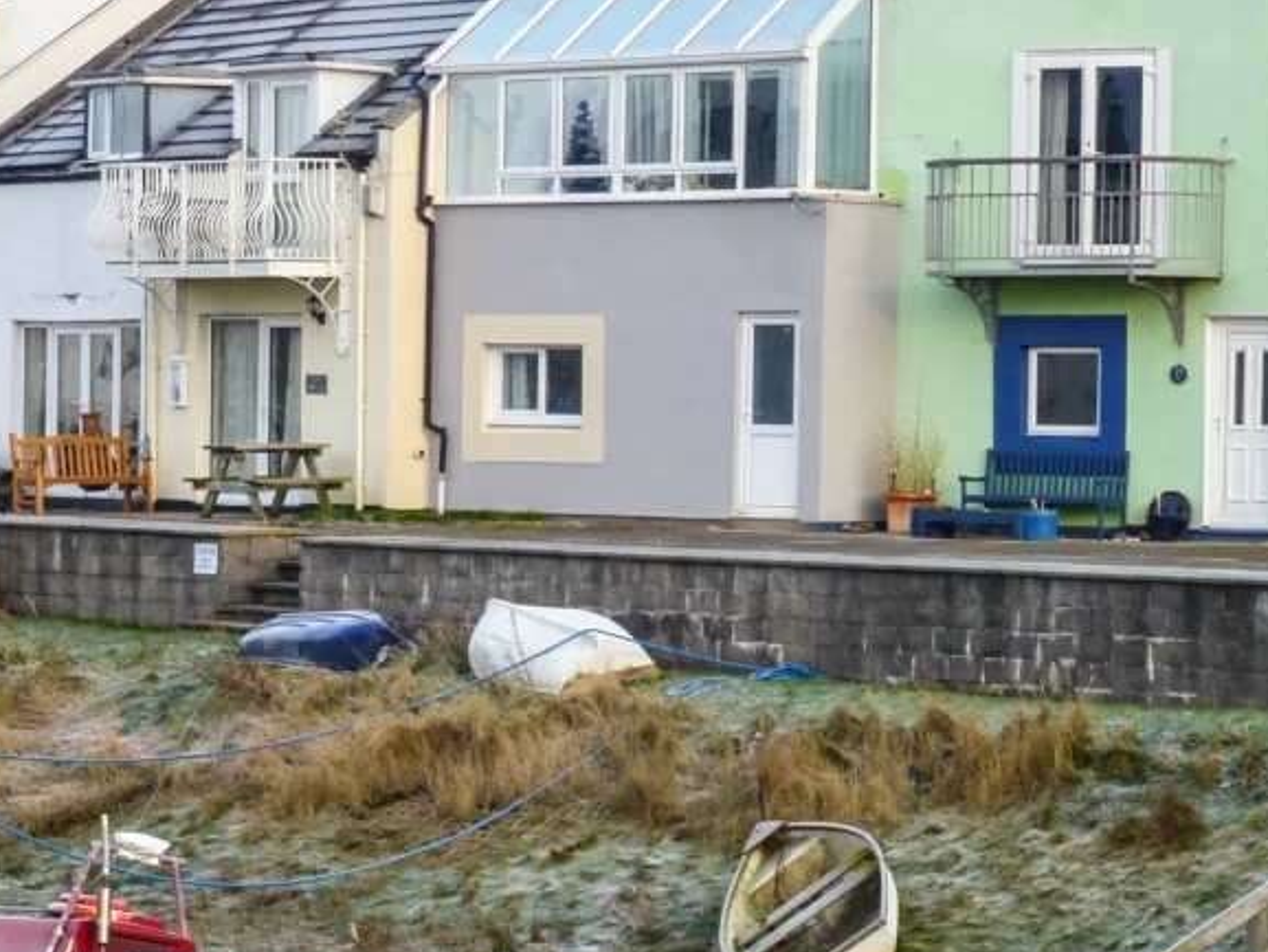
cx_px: 176
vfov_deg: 8.0
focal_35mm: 185
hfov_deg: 10.6
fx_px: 6778
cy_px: 561
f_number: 4.9
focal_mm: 16
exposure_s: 1/125
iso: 100
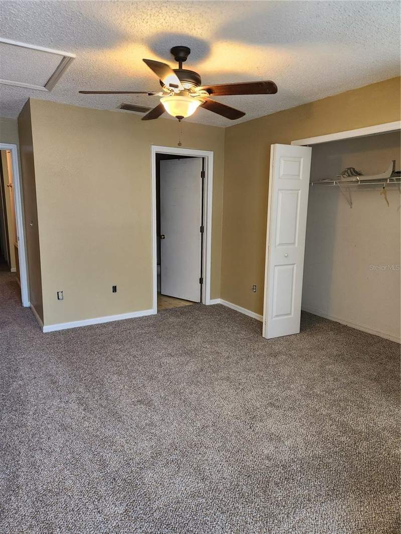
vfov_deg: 73.9
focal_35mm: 23
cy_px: 267
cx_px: 200
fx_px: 355
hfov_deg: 58.9
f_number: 1.8
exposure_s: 1/120
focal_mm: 5.4
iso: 320
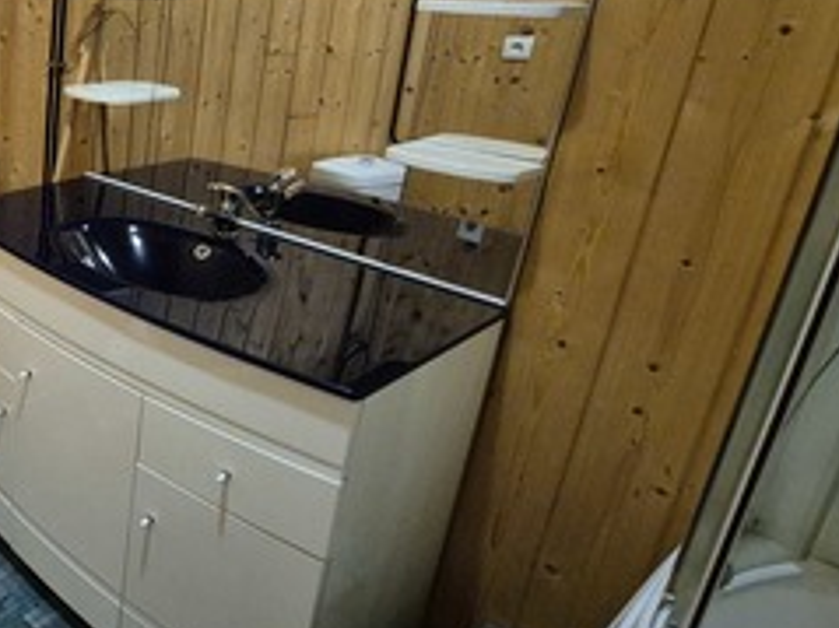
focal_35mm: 29
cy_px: 200
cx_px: -72
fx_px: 703
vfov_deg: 47.3
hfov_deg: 46.5
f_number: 2.2
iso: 1250
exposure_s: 1/33
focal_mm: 2.2
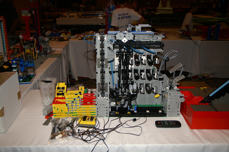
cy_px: 76
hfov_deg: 57.3
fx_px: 210
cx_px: 114
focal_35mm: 33
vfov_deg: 39.9
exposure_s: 1/60
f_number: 4
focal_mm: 22
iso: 200
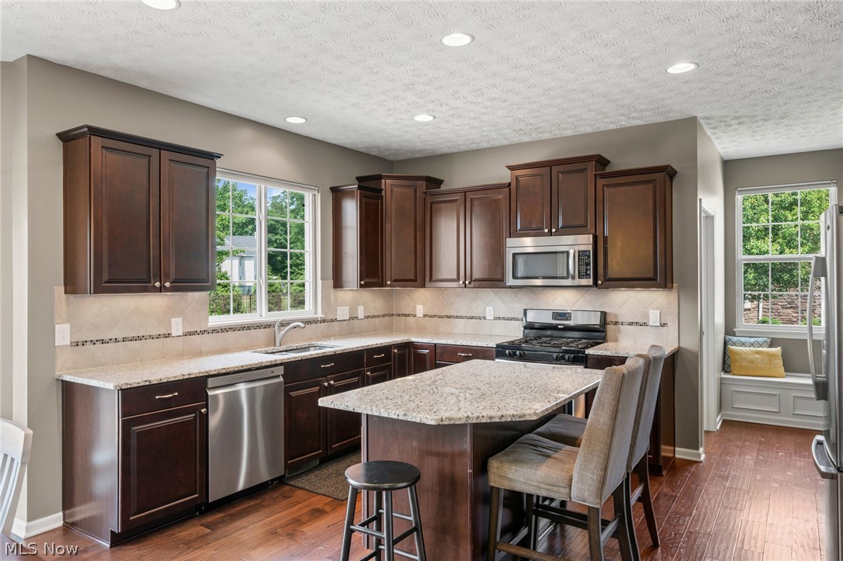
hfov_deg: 73.8
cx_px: 422
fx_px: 562
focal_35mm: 24
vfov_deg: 53.1
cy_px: 280
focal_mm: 24
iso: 250
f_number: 9
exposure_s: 1/2.5
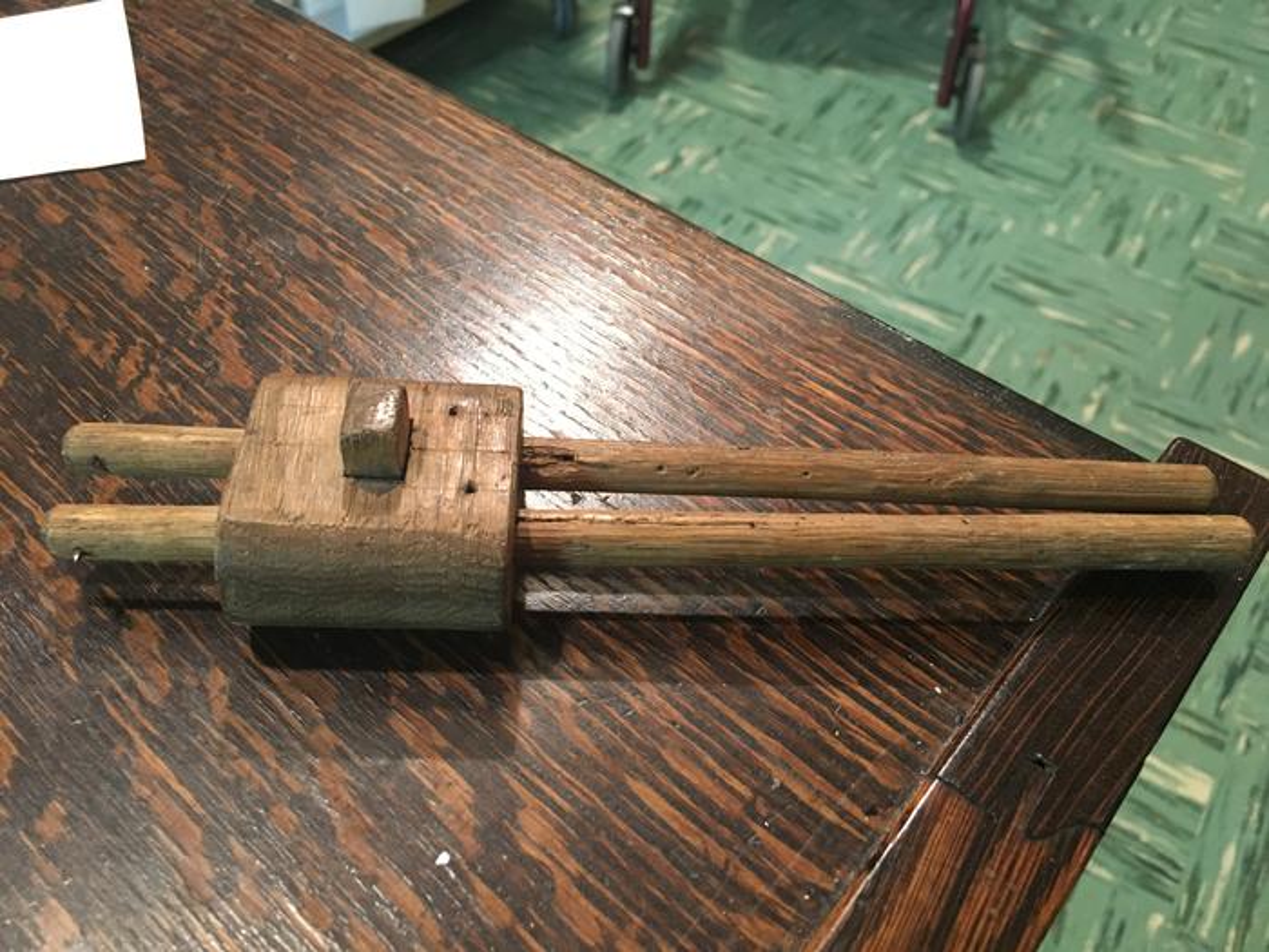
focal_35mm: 29
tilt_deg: -48.7
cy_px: 476
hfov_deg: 61.7
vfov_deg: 48.2
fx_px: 1063
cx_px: 634
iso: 200
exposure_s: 1/15
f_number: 2.2
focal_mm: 4.15
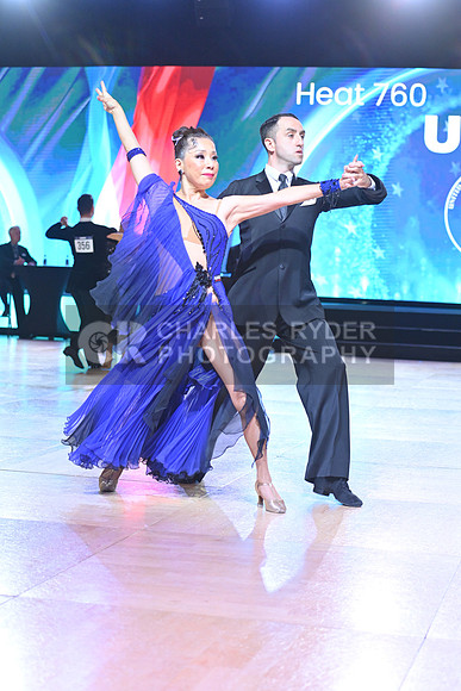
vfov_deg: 28.8
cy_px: 346
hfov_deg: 19.5
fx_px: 1344
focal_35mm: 70
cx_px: 230
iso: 2000
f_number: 4
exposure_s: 1/250
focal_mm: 70
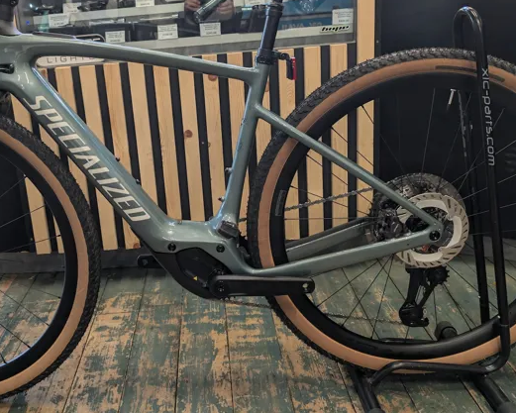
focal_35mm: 36
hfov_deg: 49.6
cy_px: 166
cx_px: 180
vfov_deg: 41.0
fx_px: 550
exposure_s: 1/50
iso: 76
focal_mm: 6.9
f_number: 1.68
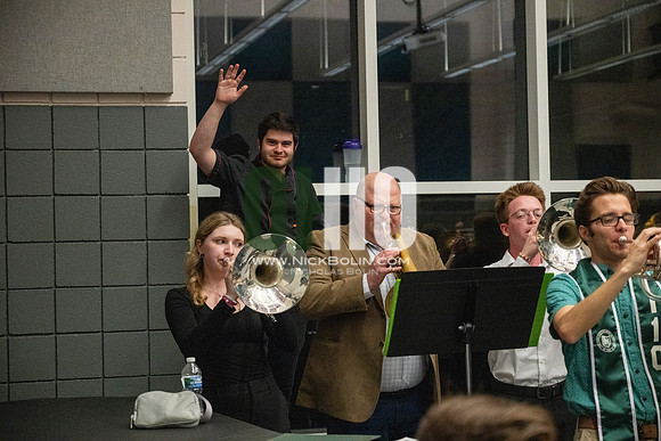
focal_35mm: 70
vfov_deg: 19.5
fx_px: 1286
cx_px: 330
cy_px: 220
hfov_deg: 28.8
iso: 10000
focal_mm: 70
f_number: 4
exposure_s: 1/500
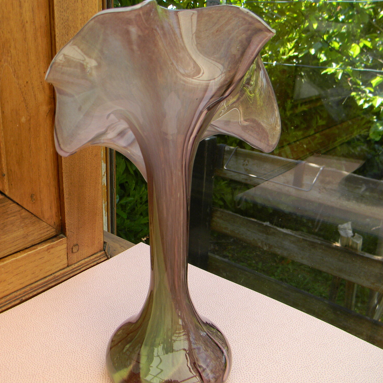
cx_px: 154
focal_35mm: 34
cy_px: 189
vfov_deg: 48.4
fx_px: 426
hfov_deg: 48.2
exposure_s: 1/143
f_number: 3.5
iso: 80
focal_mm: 5
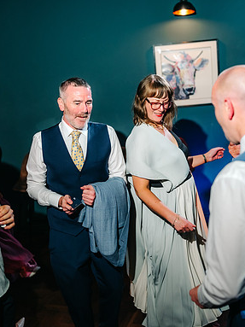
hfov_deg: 28.5
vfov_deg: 37.5
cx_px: 130
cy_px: 164
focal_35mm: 51
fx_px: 482
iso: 640
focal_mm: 35
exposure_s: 1/200
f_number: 1.8
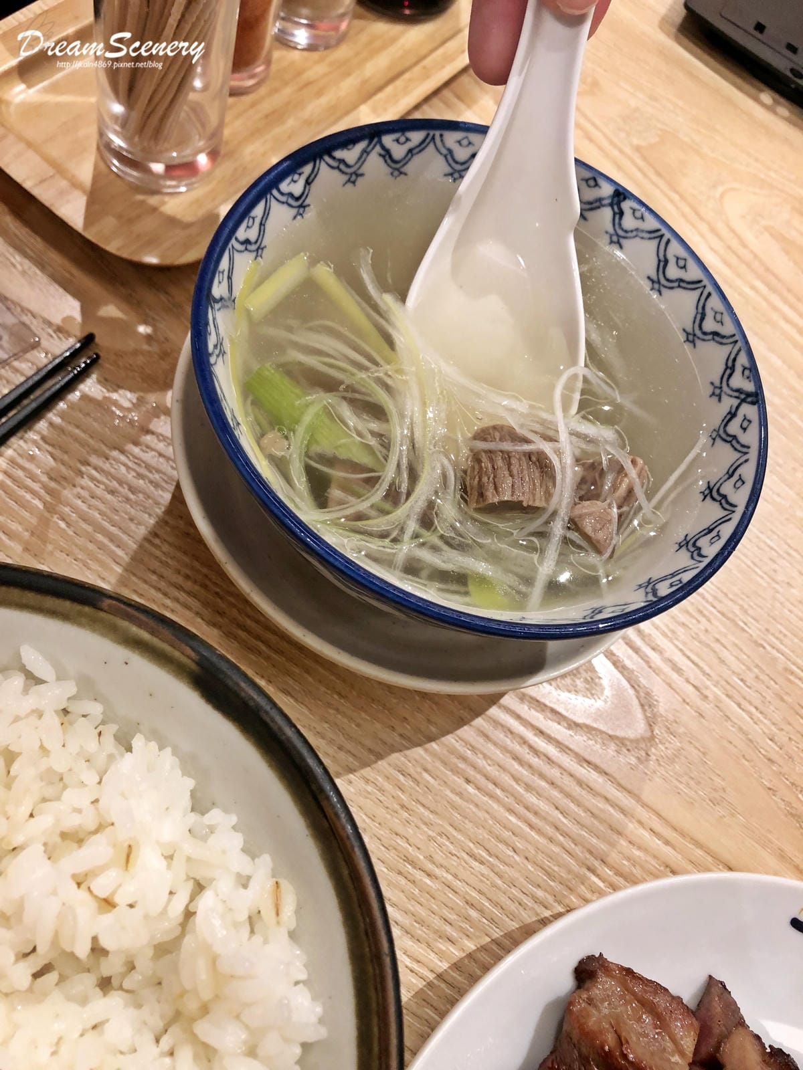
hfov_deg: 49.7
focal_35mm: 28
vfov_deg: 63.4
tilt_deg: -63.9
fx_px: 866
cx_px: 402
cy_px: 535
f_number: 1.8
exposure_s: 1/17
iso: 50
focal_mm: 3.99
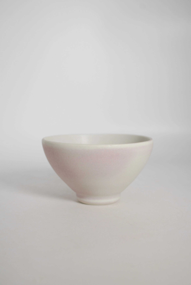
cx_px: 96
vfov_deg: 38.8
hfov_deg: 26.6
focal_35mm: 51
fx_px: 405
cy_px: 142
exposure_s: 1/125
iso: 400
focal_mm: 34
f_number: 5.6
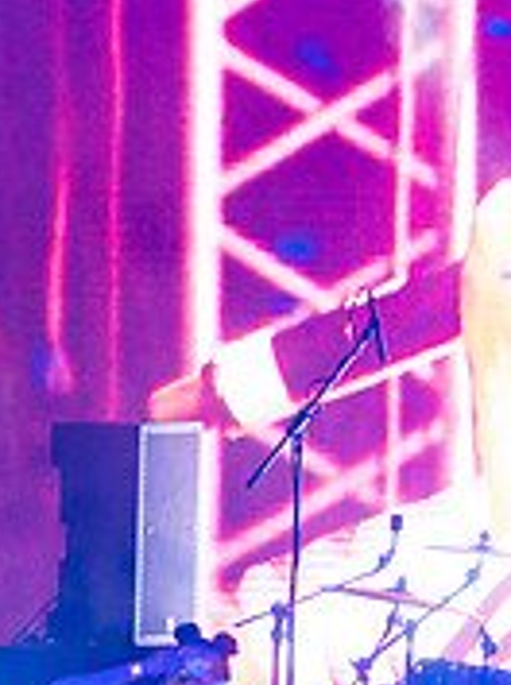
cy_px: 681
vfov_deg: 1.9
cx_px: 720
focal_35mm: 1073
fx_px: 21196
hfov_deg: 1.4
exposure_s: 1/200
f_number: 5.6
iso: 2500
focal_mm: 340
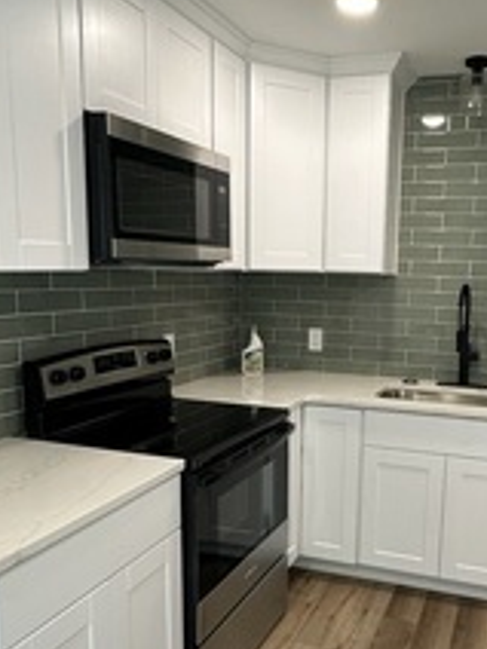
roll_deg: -1.6
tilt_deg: -9.0
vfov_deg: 55.1
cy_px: 373
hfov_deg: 42.2
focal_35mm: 33
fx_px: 619
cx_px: 338
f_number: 2.2
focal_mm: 2.22
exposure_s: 1/120
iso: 200
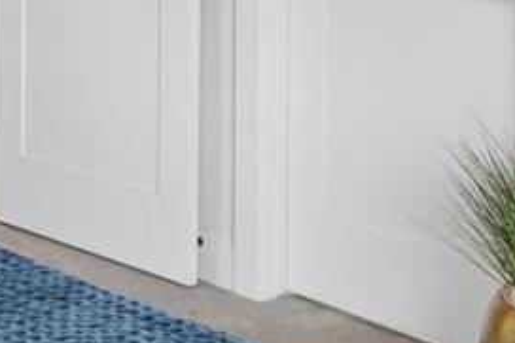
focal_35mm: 100
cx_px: -284
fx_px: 1430
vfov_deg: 13.0
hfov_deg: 18.0
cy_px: -144
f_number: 9
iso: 400
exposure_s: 1/50
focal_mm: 17
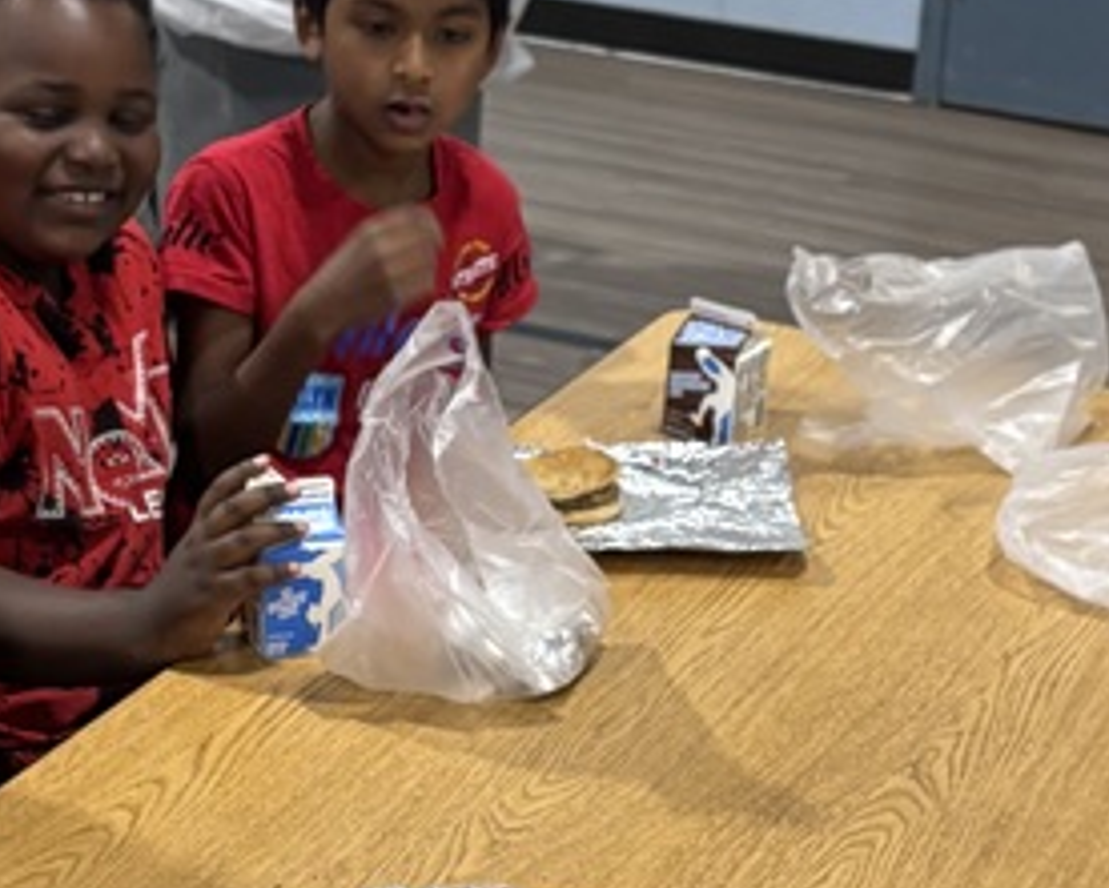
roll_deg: -3.1
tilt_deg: -23.4
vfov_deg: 16.4
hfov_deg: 20.4
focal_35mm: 94
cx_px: 538
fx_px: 3086
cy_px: 458
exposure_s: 1/60
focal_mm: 5.96
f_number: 1.6
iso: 200
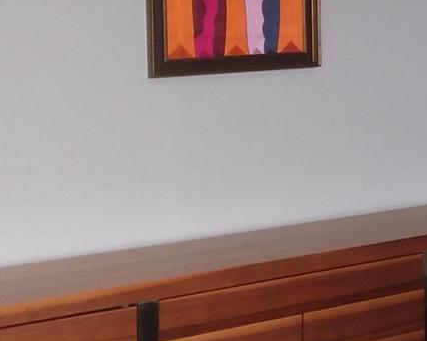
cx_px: 658
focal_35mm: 96
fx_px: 1213
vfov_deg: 15.9
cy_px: 43
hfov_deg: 17.7
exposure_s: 1/40
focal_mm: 2.47
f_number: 1.9
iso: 50
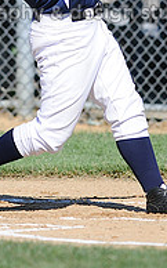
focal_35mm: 1063
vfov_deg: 2.0
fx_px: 7752
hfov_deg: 1.2
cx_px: 55
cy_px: -39
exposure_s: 1/1600
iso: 200
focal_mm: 300
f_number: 4
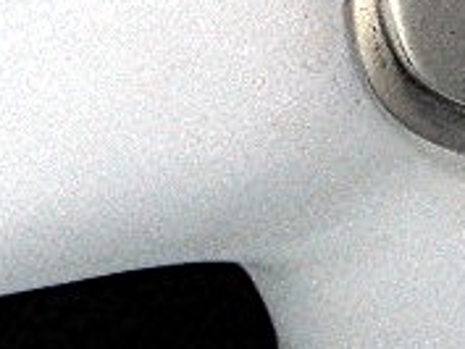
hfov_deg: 16.0
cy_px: -55
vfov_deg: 11.8
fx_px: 1653
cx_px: 310
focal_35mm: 123
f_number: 7.2
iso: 275
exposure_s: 1/30
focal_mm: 6.2
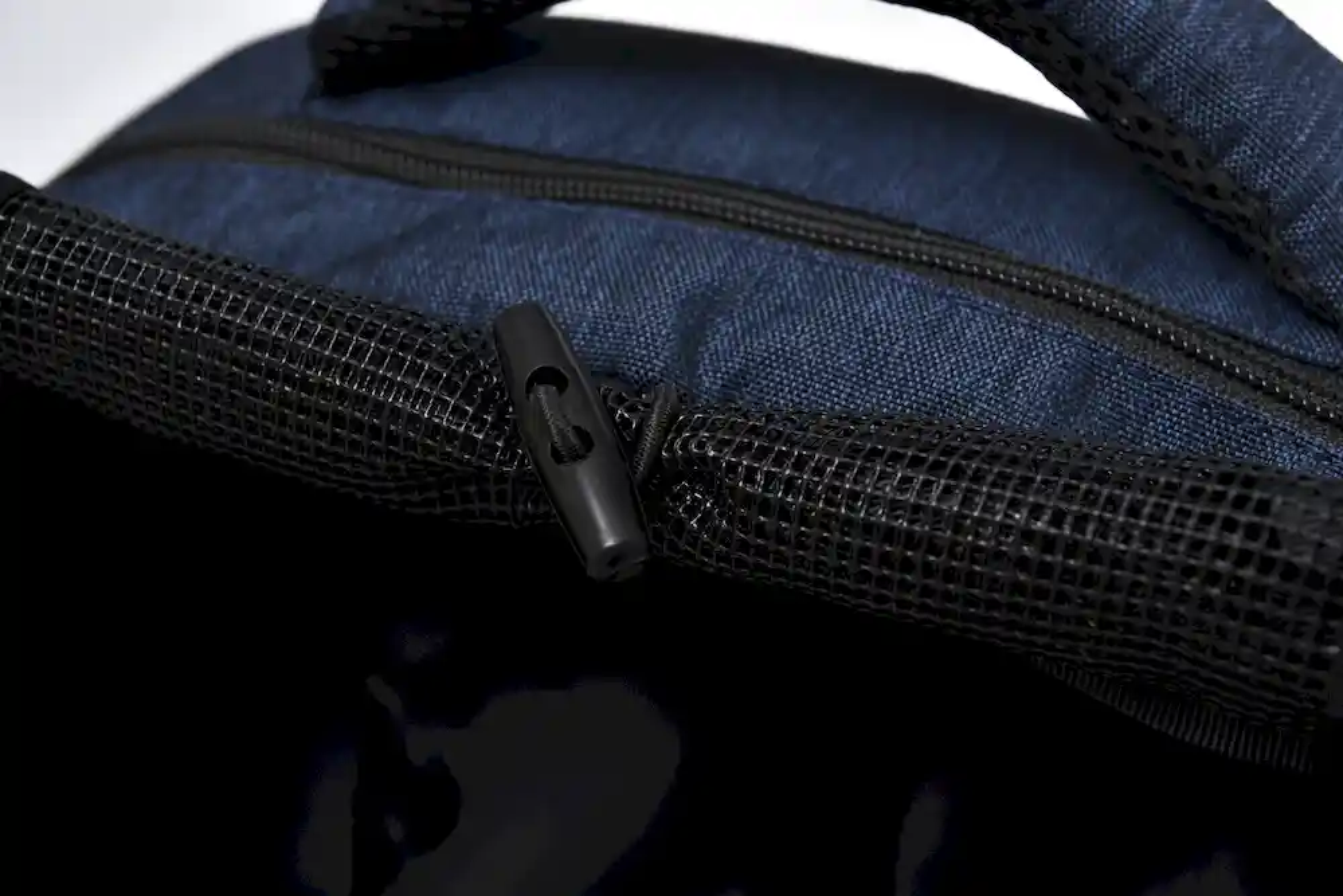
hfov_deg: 28.8
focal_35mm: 70
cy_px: 448
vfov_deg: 19.5
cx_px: 672
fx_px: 2612
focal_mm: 70
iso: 250
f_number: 11
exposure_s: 1/125
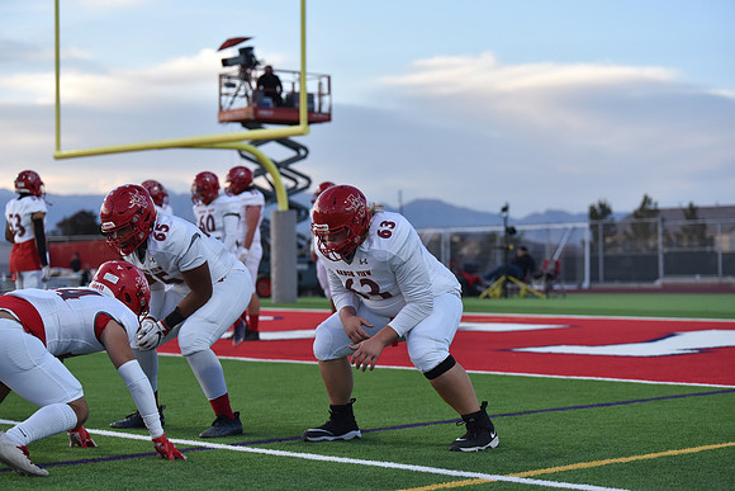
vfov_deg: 16.1
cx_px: 368
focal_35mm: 85
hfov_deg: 23.9
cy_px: 246
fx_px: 1736
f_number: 2.8
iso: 1100
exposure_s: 1/1250
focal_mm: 85
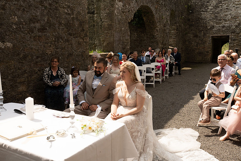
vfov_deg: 37.9
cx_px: 120
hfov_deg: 54.4
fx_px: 234
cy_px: 80
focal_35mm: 35
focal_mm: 35
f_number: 16
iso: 800
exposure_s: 1/320
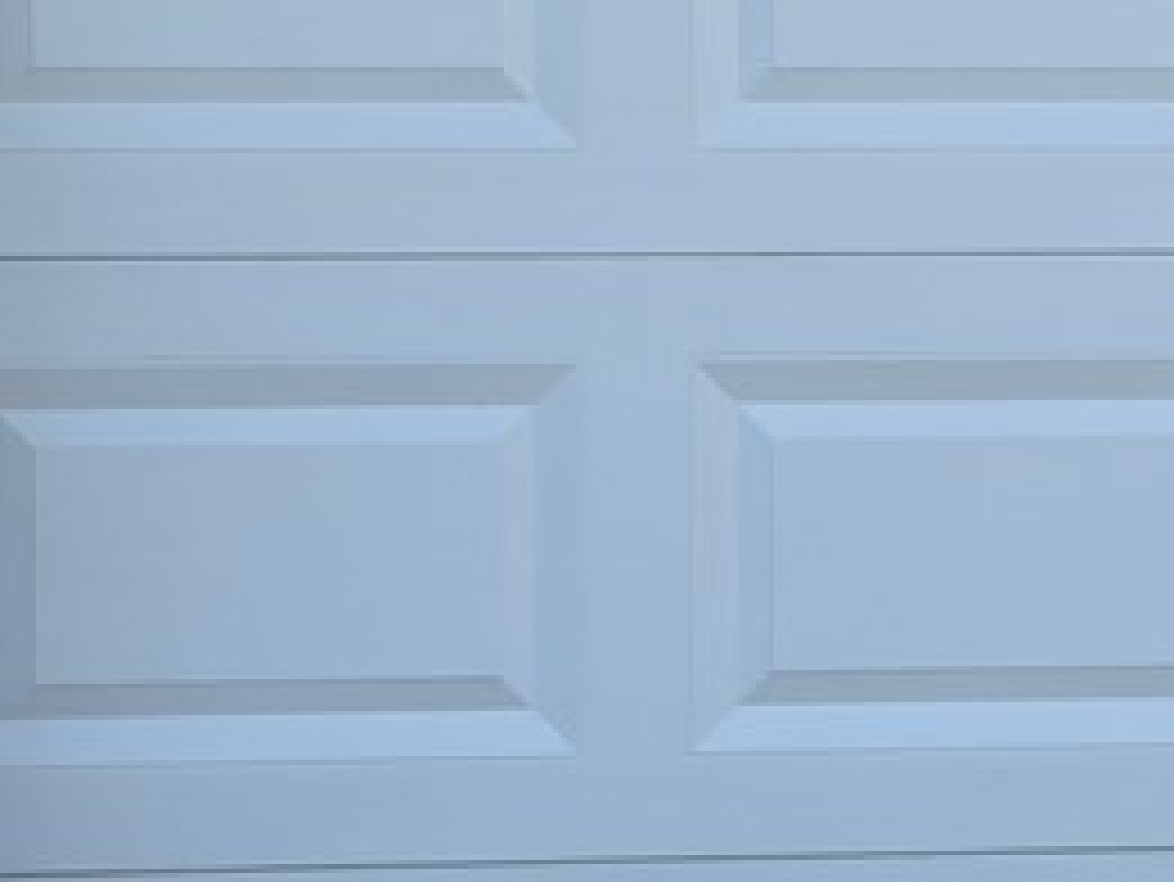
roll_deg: +0.3
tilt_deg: -2.4
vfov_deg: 7.3
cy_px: 162
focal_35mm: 204
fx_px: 6922
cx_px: 1295
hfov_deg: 9.6
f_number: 1.6
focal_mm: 5.96
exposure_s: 1/1048
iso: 32
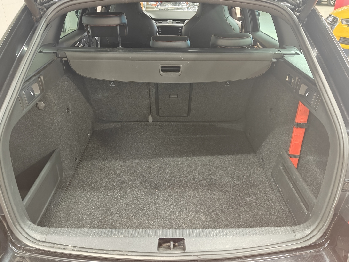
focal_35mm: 30
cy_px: 131
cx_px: 174
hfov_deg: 60.0
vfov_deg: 46.8
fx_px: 302
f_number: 1.8
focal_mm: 5.59
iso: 200
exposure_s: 1/28
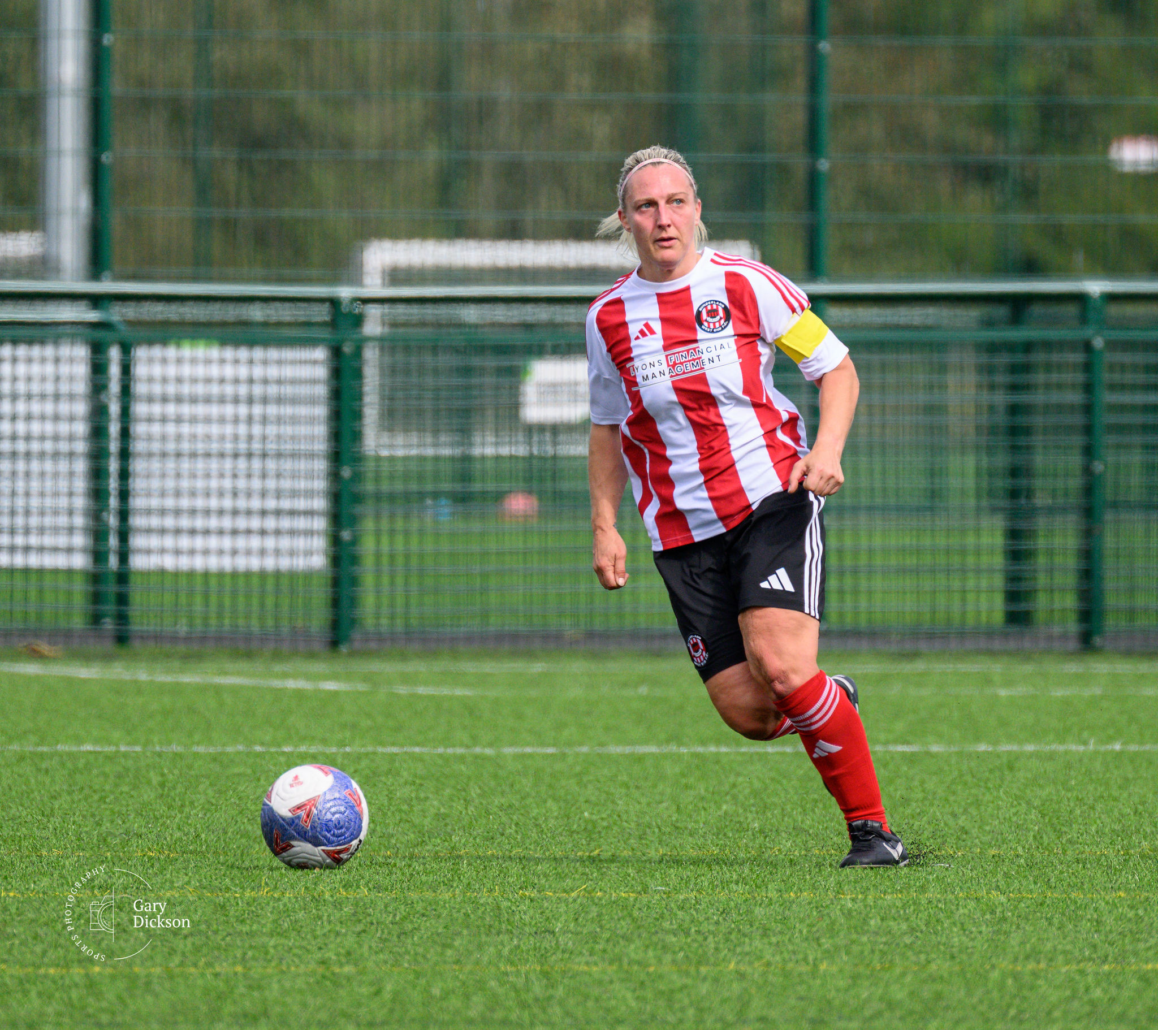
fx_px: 31147
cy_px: 274
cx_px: 740
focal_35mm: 870
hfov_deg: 2.1
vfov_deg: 1.9
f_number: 5.6
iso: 560
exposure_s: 1/1600
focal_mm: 400
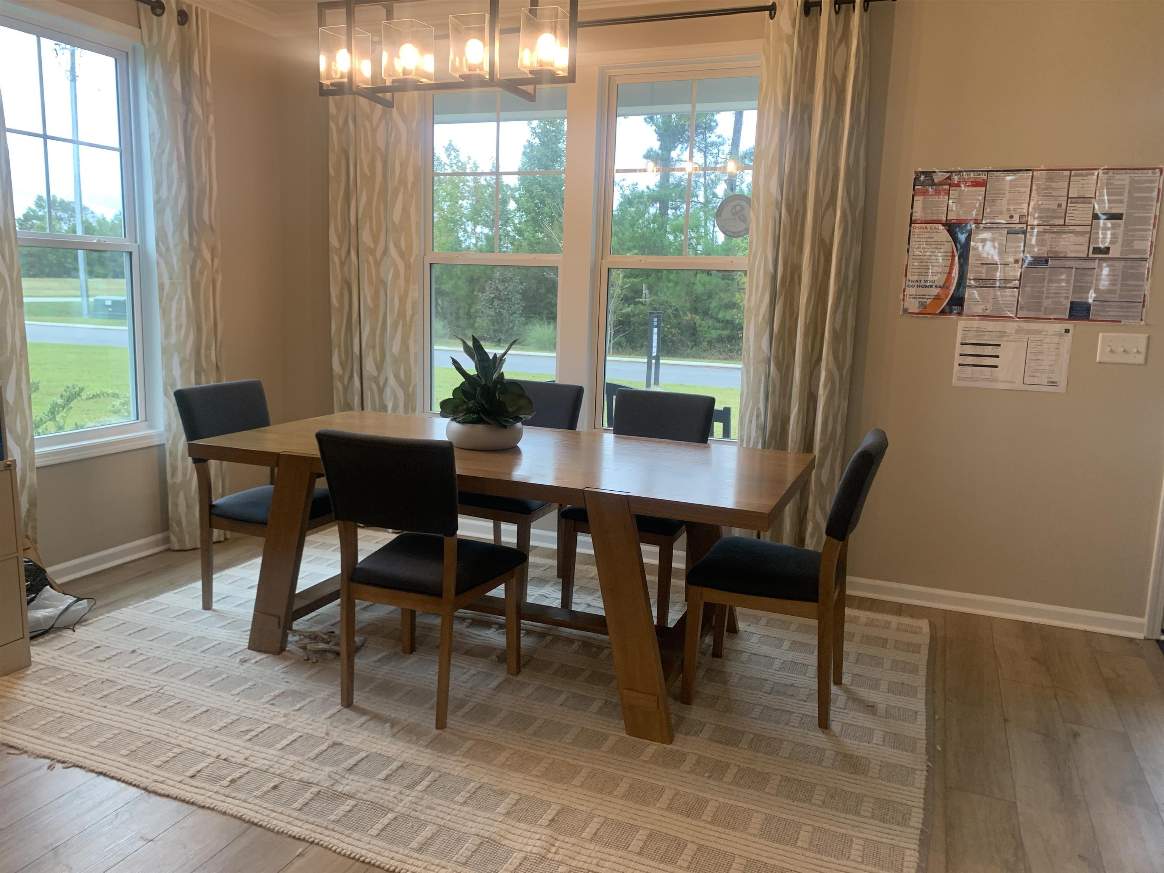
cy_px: 436
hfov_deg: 67.3
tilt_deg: -9.1
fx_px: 874
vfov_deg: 53.1
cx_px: 582
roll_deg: -1.8
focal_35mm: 26
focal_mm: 4.25
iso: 100
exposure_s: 1/60
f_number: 1.8
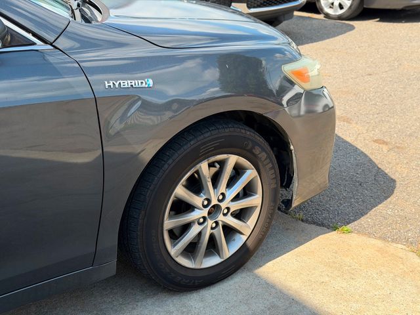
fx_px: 582
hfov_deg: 39.7
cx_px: 210
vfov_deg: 30.3
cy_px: 158
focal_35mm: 48
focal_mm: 6.76
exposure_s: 1/1330
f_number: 1.78
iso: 64
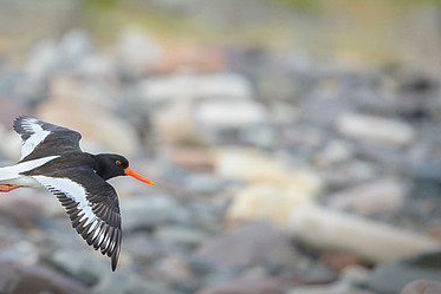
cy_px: 95
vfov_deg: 1.3
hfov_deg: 1.9
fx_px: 13381
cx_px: -7
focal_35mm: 1092
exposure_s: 1/2500
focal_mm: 500
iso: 1000
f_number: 4
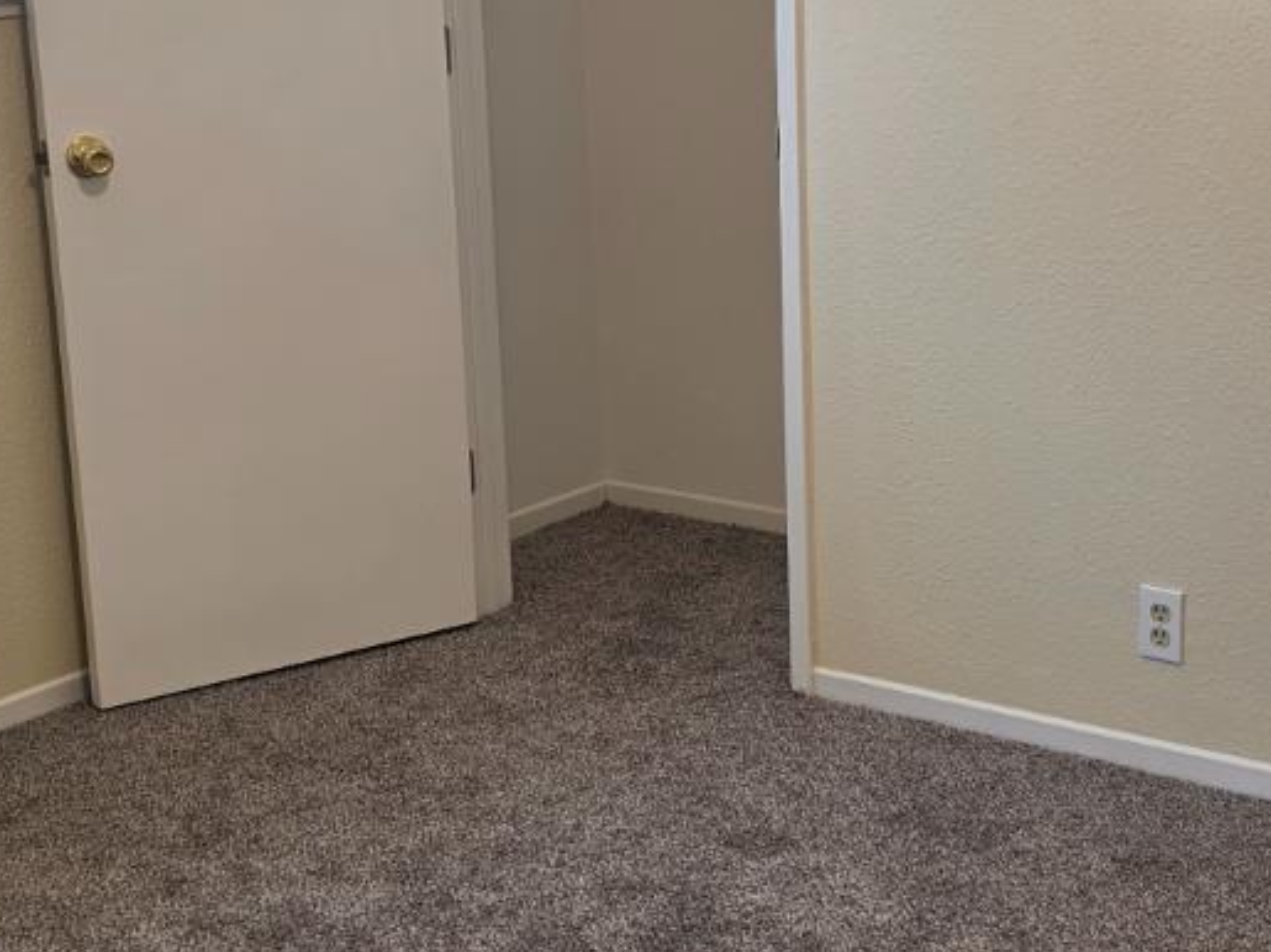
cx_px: 750
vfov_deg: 21.9
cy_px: 391
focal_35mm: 67
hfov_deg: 28.9
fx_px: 2459
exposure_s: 1/120
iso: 50
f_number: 1.4
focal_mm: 6.5
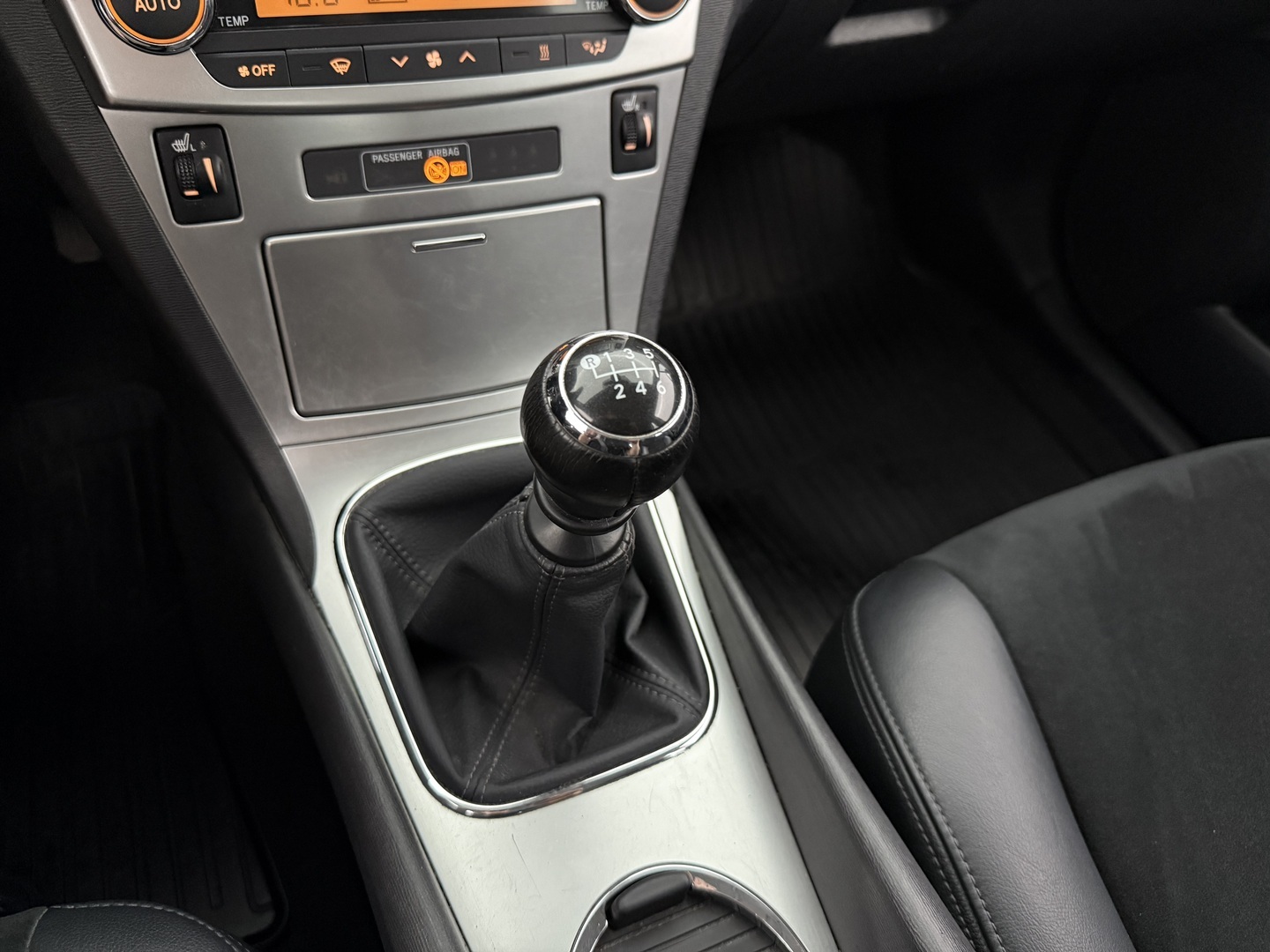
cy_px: 476
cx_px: 635
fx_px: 881
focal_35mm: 24
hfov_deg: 71.6
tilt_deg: -50.4
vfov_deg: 56.8
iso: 800
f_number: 1.78
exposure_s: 1/33
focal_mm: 6.76
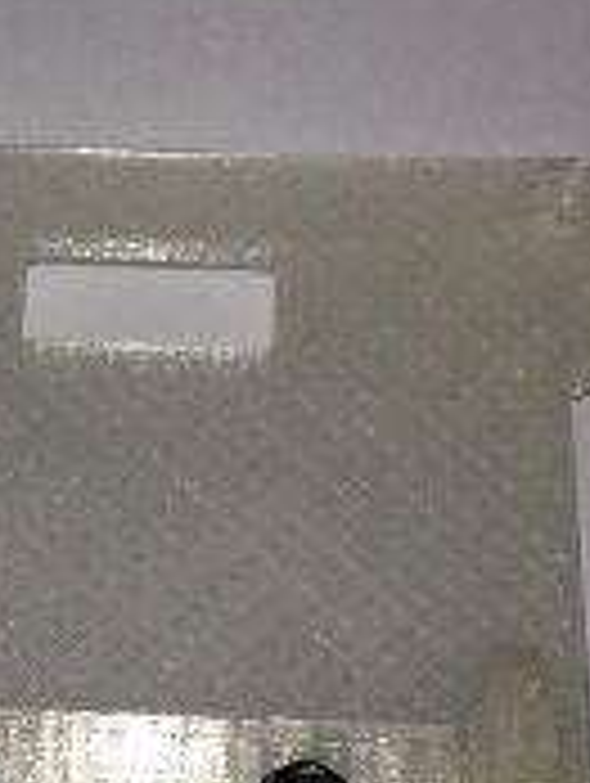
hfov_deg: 14.4
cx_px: -11
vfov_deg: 19.2
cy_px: 621
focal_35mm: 101
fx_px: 2290
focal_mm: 4.12
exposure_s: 1/279
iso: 50
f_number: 2.4
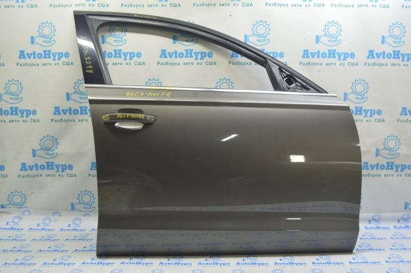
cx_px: 206
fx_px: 376
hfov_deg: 57.3
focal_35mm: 33
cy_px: 136
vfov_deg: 39.9
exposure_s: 1/20
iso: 400
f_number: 5.6
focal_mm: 22
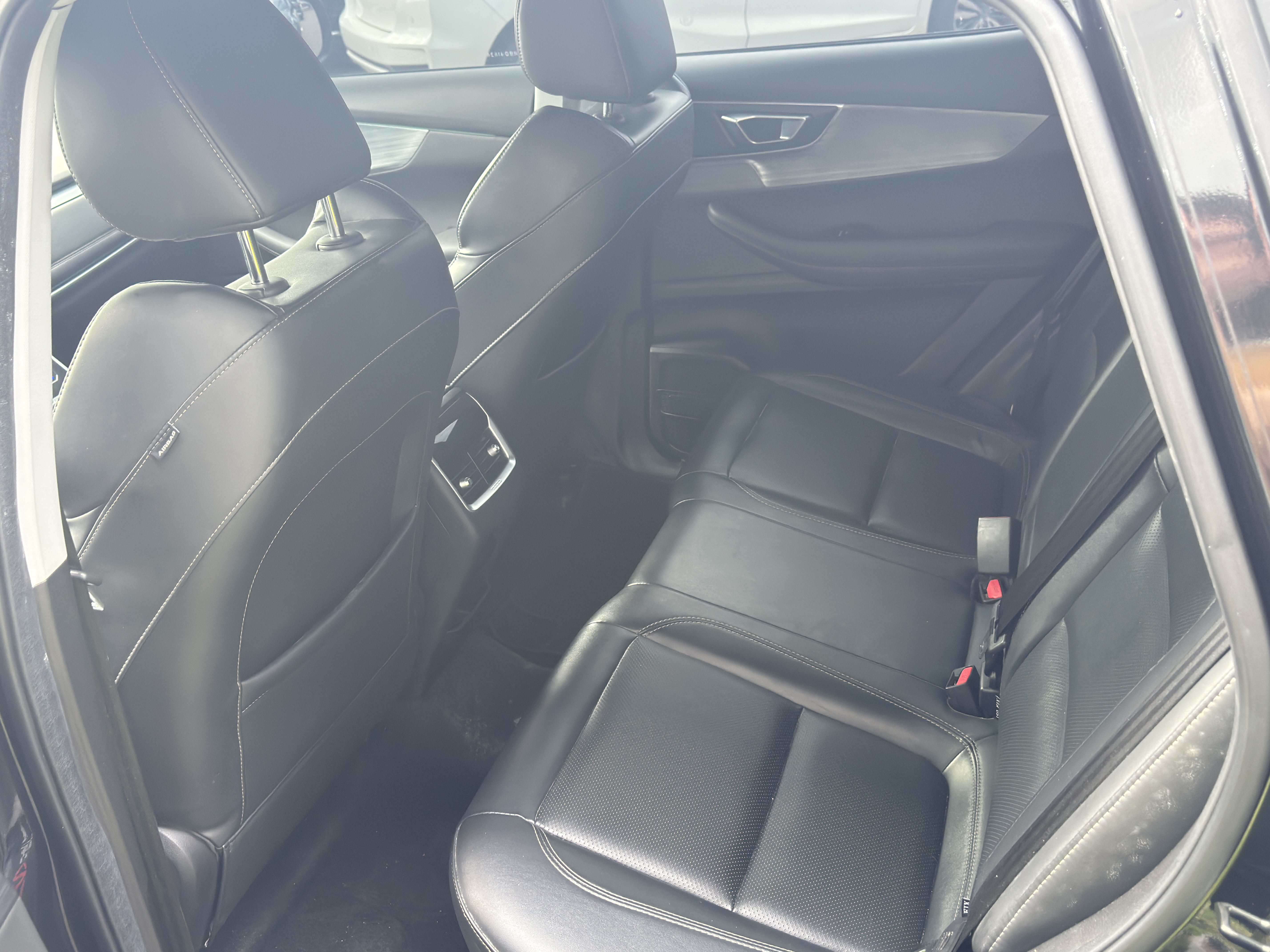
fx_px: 1284
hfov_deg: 52.6
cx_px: 635
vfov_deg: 40.7
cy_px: 476
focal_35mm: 35
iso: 250
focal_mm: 6.76
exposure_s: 1/60
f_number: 1.78
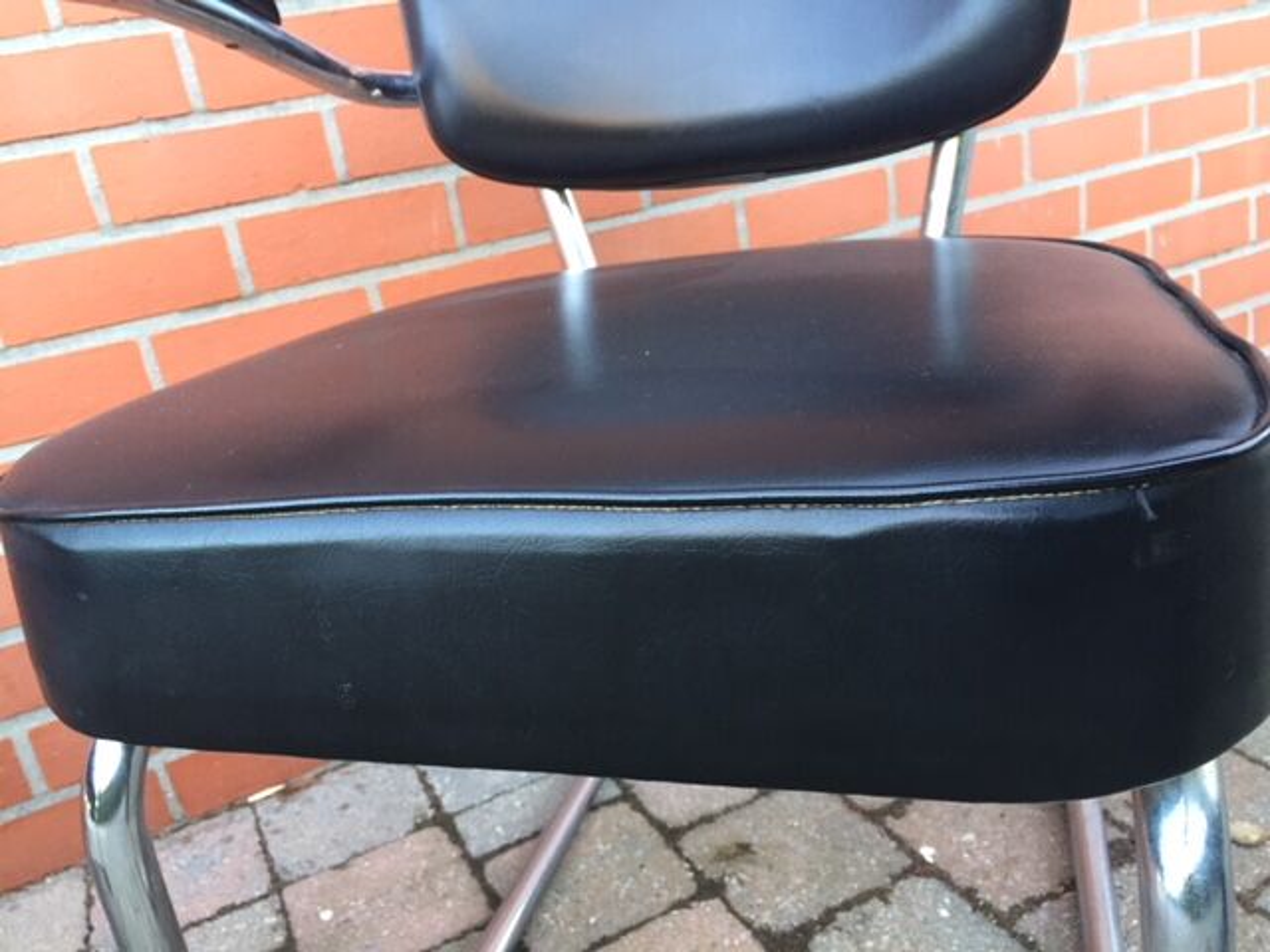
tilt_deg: -19.9
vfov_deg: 48.2
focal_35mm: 29
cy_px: 476
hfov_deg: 61.7
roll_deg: +10.5
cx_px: 635
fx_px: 1064
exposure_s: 1/33
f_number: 2.2
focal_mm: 4.15
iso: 64
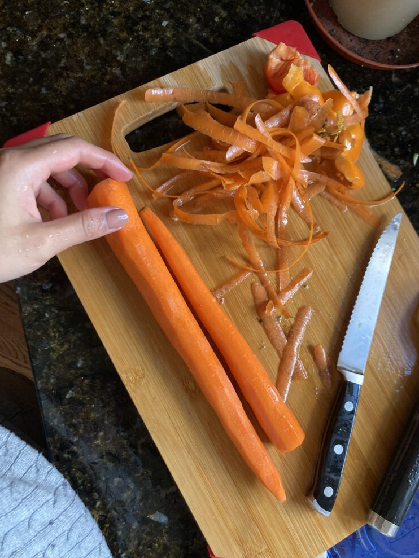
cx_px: 213
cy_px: 286
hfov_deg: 48.2
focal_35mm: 29
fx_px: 468
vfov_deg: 61.6
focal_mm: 3.99
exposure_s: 1/60
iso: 250
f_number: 1.8
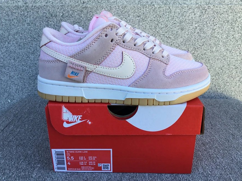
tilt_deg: -20.1
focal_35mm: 32
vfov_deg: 44.2
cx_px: 123
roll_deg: +0.3
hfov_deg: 56.8
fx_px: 224
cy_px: 92
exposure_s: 1/119
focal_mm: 3.3
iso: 25
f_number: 2.4
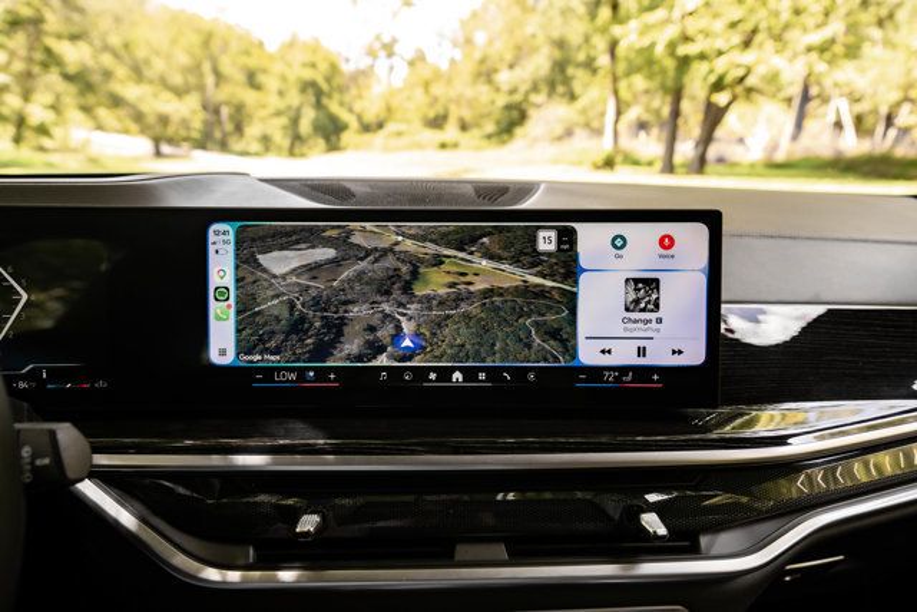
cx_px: 458
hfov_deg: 72.1
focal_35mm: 25
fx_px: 630
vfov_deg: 51.8
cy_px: 306
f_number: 5
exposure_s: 1/250
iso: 800
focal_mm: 24
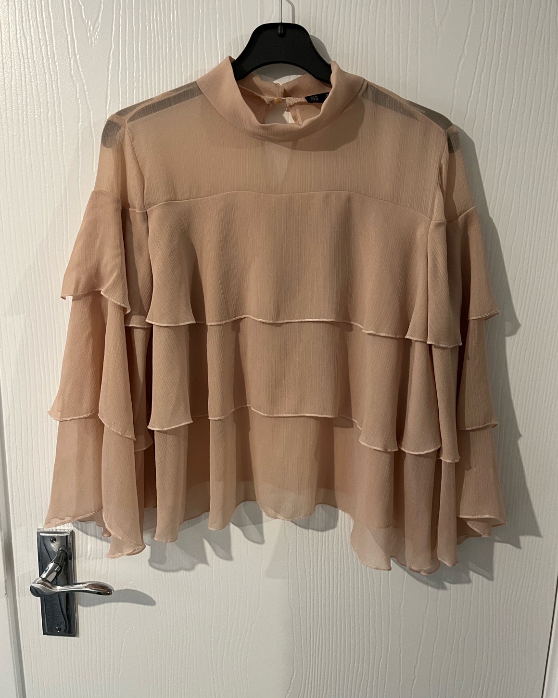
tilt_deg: -10.4
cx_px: 280
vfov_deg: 62.2
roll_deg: -0.4
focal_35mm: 28
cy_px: 335
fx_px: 578
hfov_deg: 51.5
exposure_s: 1/50
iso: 250
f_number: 1.6
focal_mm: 5.1
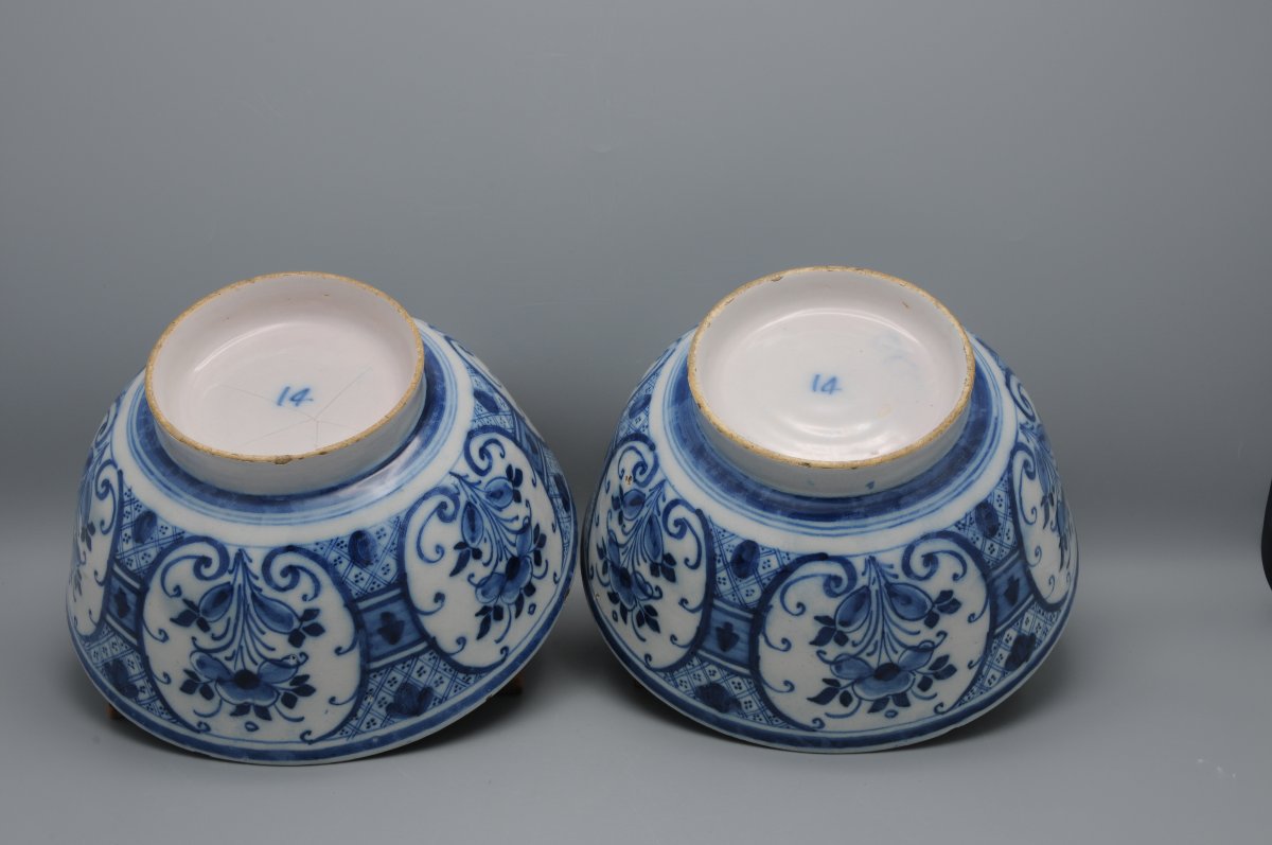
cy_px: 422
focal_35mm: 48
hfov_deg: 41.2
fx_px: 1694
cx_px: 636
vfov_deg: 28.0
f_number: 16
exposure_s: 1/8
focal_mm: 32
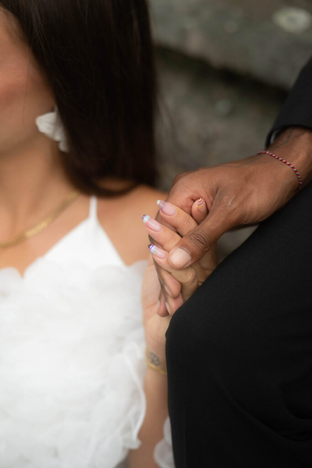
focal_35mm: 65
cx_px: 156
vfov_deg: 31.0
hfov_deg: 20.9
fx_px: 845
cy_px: 234
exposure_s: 1/1000
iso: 500
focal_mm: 65
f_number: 2.4
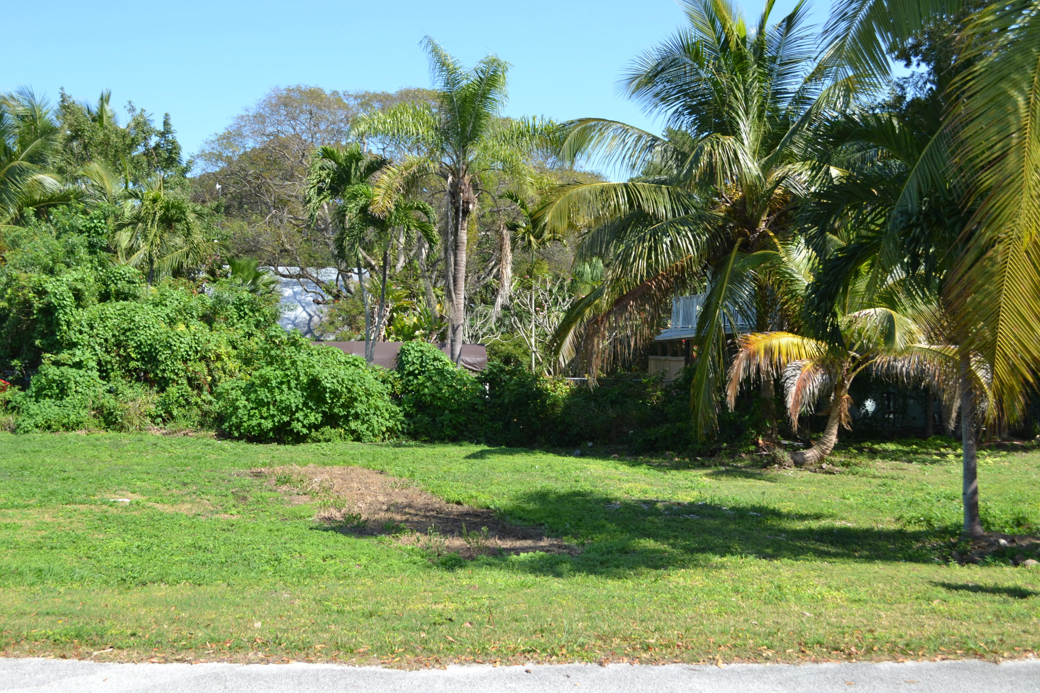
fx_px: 1040
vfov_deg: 36.9
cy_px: 346
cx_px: 520
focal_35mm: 36
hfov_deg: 53.1
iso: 100
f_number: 7.1
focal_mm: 24
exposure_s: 1/200
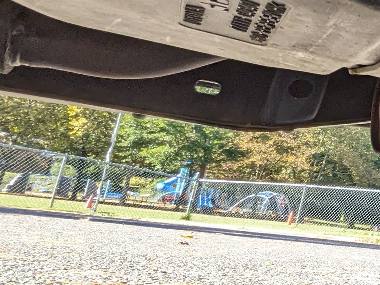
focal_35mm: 61
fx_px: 669
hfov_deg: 20.6
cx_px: 703
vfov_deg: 23.9
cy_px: 90
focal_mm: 2.22
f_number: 2.2
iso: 30
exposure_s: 1/114
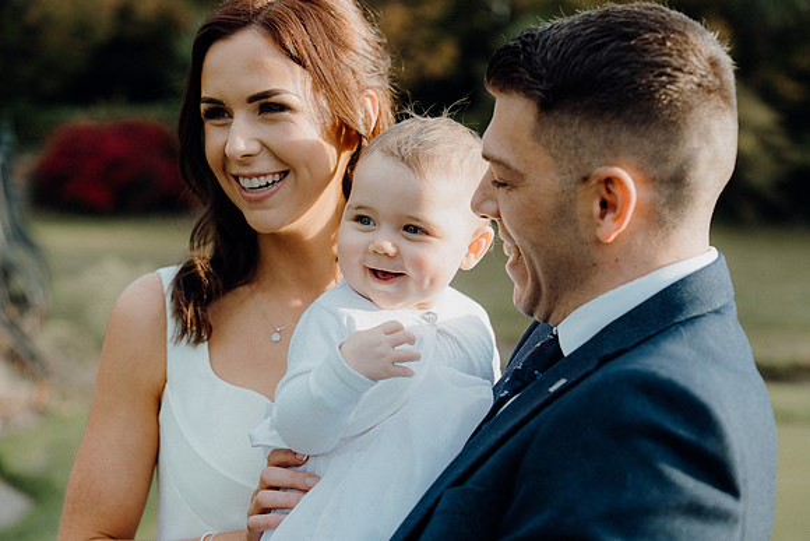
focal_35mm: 70
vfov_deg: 19.5
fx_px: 1575
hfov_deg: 28.8
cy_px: 270
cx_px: 405
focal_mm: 70
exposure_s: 1/250
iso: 125
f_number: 3.5
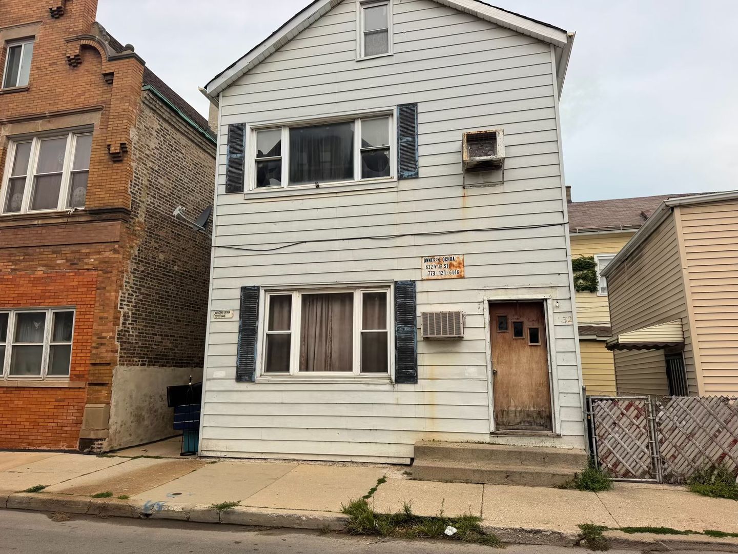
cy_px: 277
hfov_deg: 71.6
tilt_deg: +10.6
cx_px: 369
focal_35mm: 24
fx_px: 512
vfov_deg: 56.8
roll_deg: +0.1
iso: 80
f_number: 1.78
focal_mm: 6.76
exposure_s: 1/438
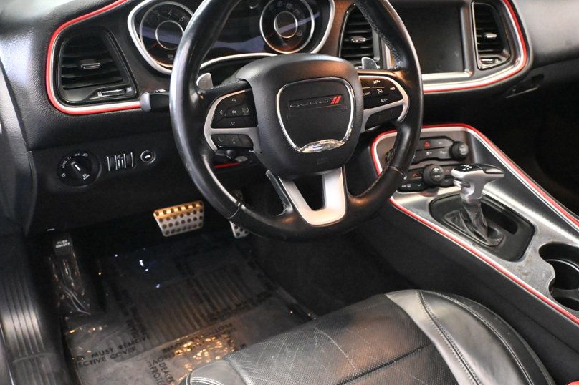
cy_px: 171
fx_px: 611
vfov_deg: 35.0
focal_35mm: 38
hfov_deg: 50.5
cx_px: 338
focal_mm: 20
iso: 12800
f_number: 3.8
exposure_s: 1/40
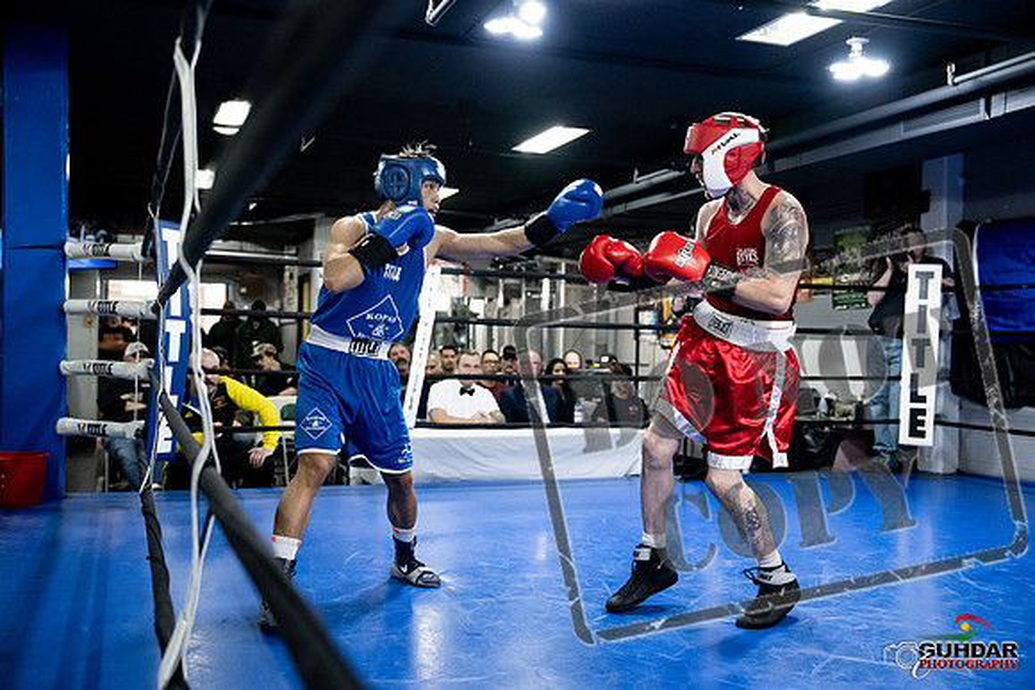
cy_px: 345
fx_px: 1064
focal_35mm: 37
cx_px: 518
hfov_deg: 51.9
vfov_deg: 36.0
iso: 8000
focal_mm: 37
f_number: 2.8
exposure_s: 1/1000
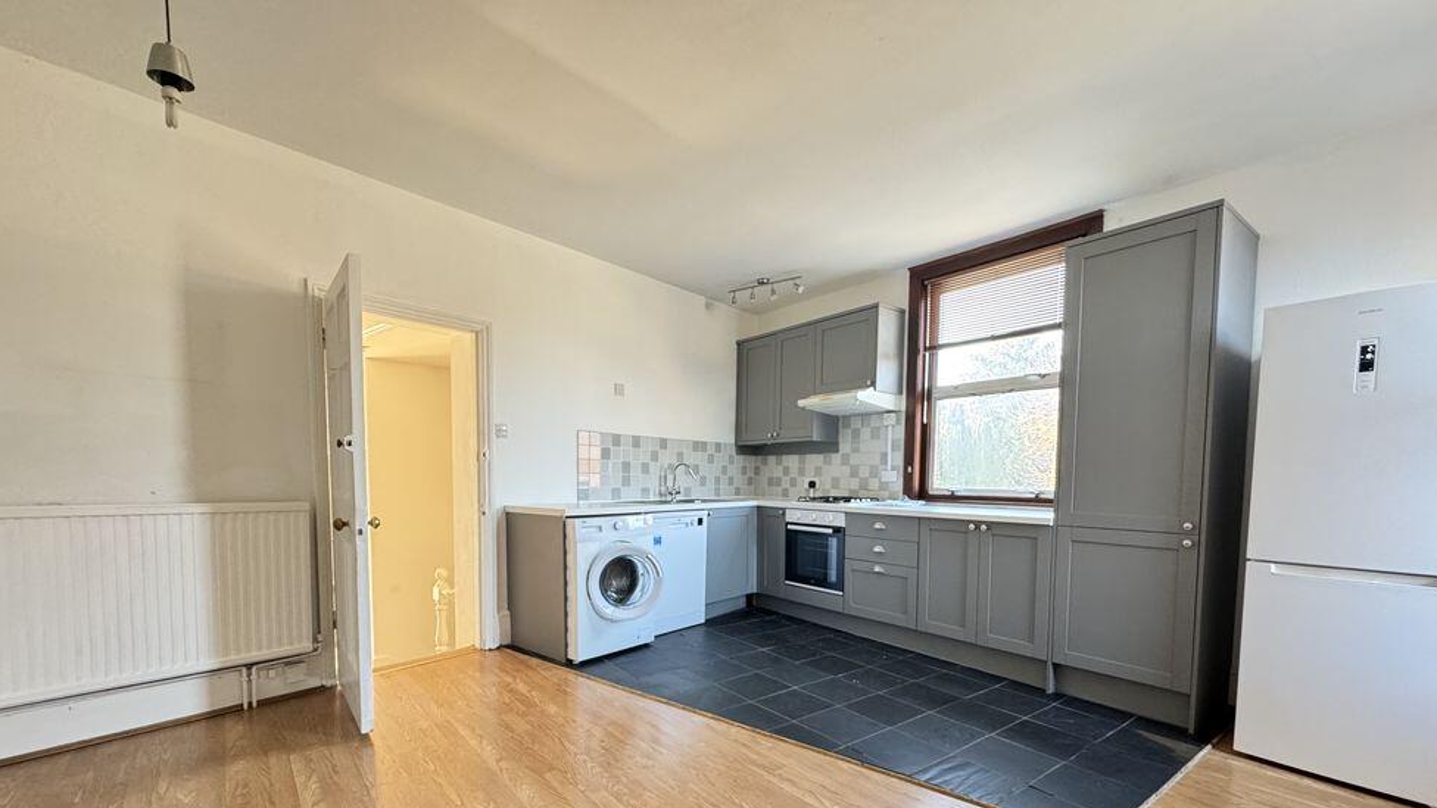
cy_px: 518
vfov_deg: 65.8
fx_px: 610
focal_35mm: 16
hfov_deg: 99.4
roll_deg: -0.5
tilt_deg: -4.2
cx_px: 727
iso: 500
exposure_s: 1/60
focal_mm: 2.22
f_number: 2.2
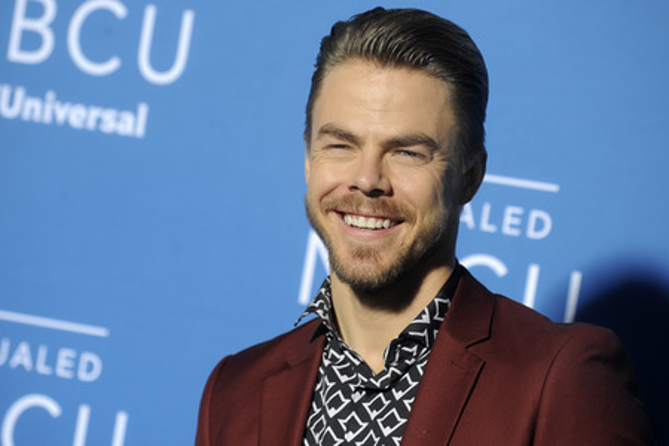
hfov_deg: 10.3
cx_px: 334
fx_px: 3716
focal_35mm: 200
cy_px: 223
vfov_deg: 6.9
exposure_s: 1/400
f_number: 6.3
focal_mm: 200
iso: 800
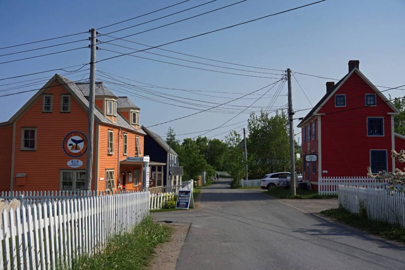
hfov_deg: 48.5
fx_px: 450
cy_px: 135
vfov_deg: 33.4
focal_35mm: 40
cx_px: 202
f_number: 4
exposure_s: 1/4000
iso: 250
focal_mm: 40
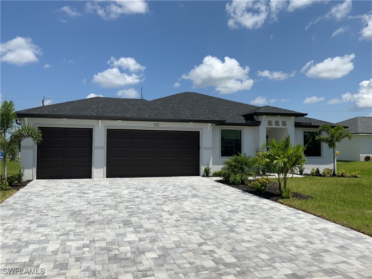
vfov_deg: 48.2
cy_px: 140
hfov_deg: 61.7
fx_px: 312
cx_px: 186
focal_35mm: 29
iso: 20
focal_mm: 3
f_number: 1.8
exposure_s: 1/4405
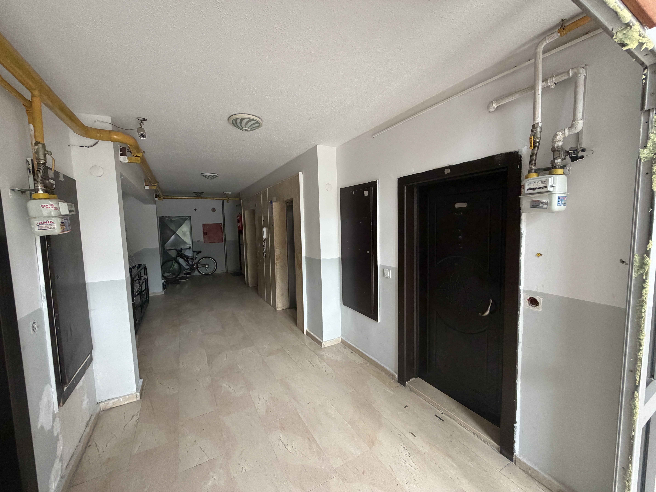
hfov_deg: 102.1
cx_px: 328
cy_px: 246
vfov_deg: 85.7
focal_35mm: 14
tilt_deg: -4.8
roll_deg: +1.3
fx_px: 265
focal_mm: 2.22
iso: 320
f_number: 2.2
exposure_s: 1/101
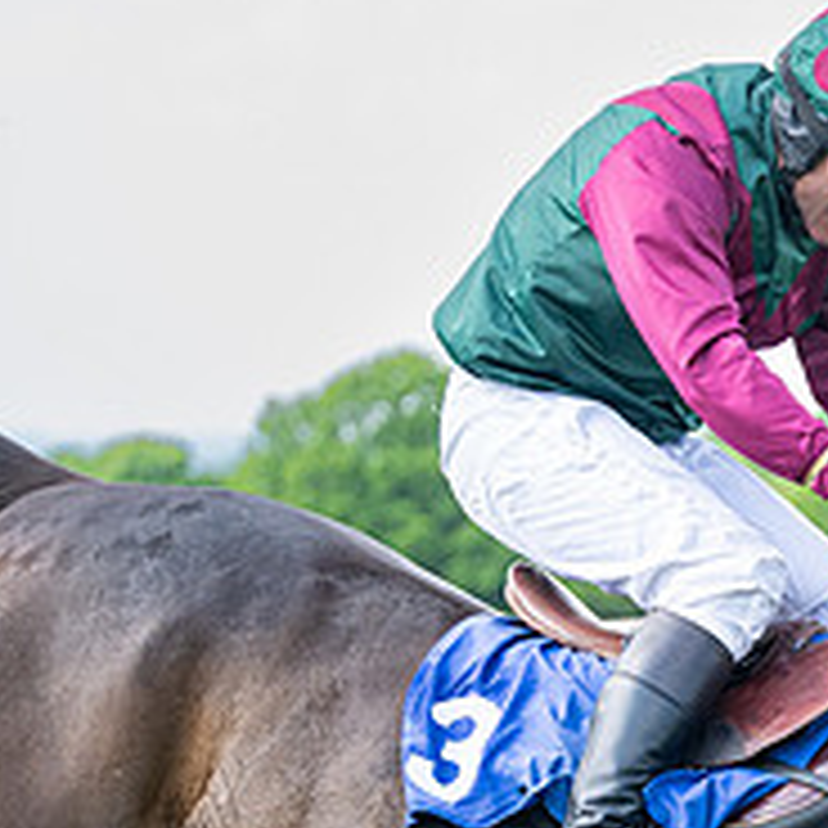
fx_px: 8957
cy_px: 983
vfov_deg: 5.3
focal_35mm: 331
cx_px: 1091
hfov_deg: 5.3
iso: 400
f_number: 2.8
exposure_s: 1/1600
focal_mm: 70
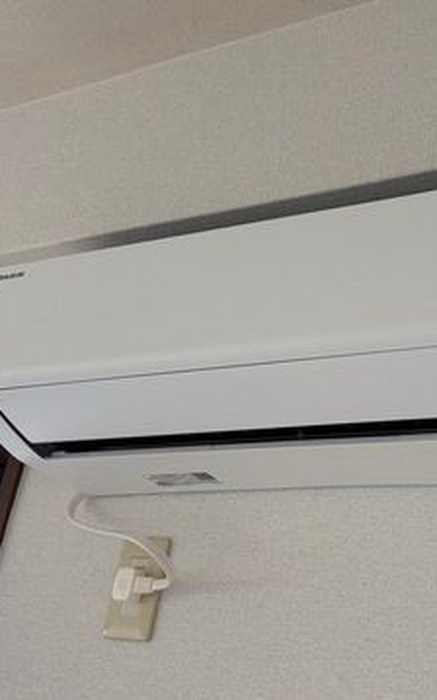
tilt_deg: +26.2
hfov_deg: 28.9
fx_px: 820
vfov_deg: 46.2
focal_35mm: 43
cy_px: 347
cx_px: 377
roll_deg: -6.5
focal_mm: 5.96
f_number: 1.6
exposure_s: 1/161
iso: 125
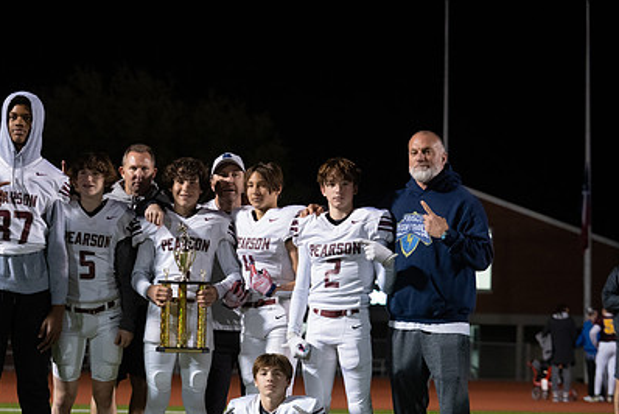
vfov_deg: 11.9
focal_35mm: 115
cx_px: 174
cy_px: 296
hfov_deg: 17.7
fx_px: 1979
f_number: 3.5
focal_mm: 79
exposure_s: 1/320
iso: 4000
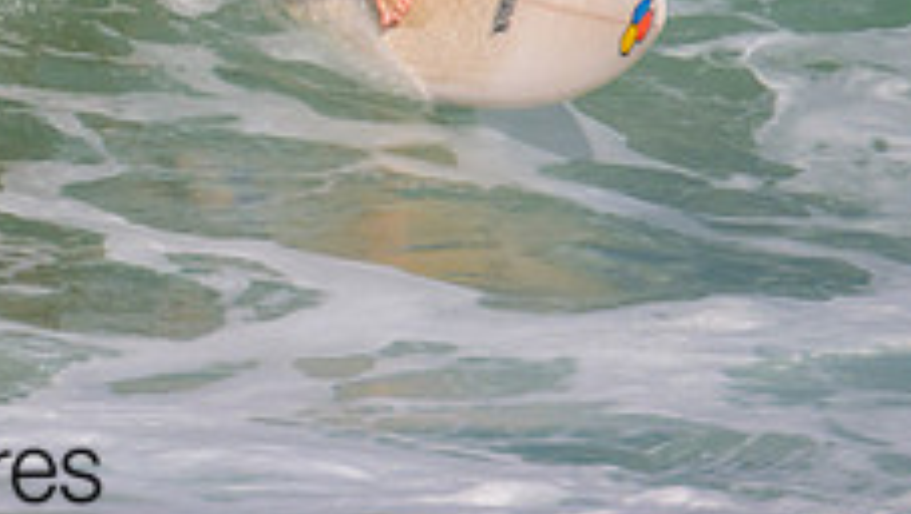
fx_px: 58081
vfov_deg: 0.5
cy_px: -294
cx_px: -352
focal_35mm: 2403
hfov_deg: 0.9
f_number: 11
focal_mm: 800
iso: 640
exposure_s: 1/2000
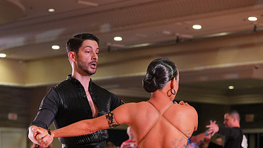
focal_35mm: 125
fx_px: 872
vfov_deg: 9.5
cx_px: 131
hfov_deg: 17.2
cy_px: 184
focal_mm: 79
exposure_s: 1/400
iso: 1600
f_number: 4
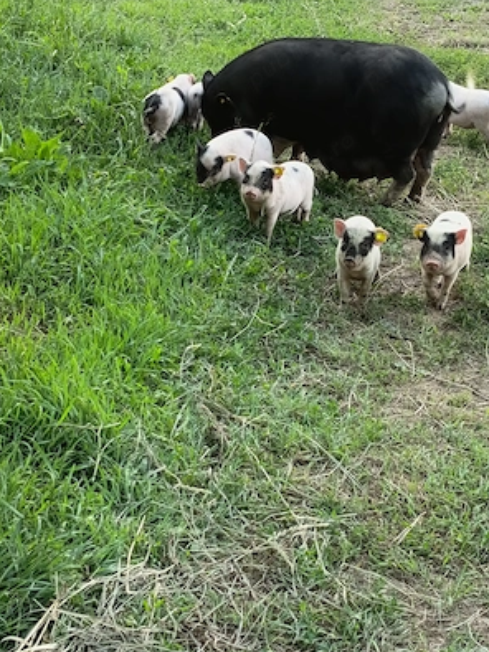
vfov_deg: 24.7
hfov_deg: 18.7
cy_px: 327
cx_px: 243
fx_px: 1489
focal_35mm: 79
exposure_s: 1/100
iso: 162
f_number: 1.7
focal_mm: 5.27
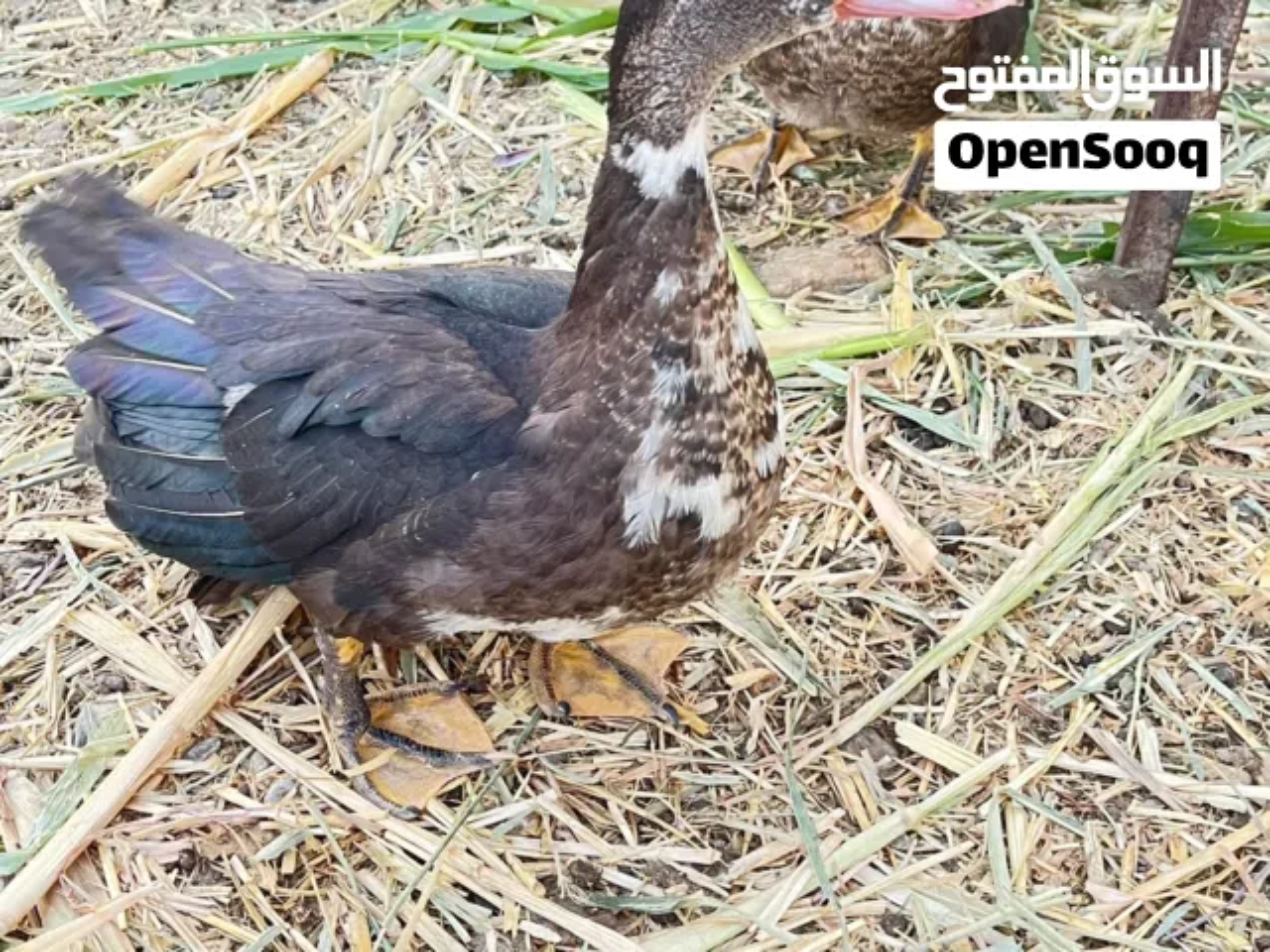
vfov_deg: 53.1
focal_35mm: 26
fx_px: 954
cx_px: 635
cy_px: 476
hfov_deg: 67.3
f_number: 1.6
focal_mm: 5.1
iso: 160
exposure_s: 1/60
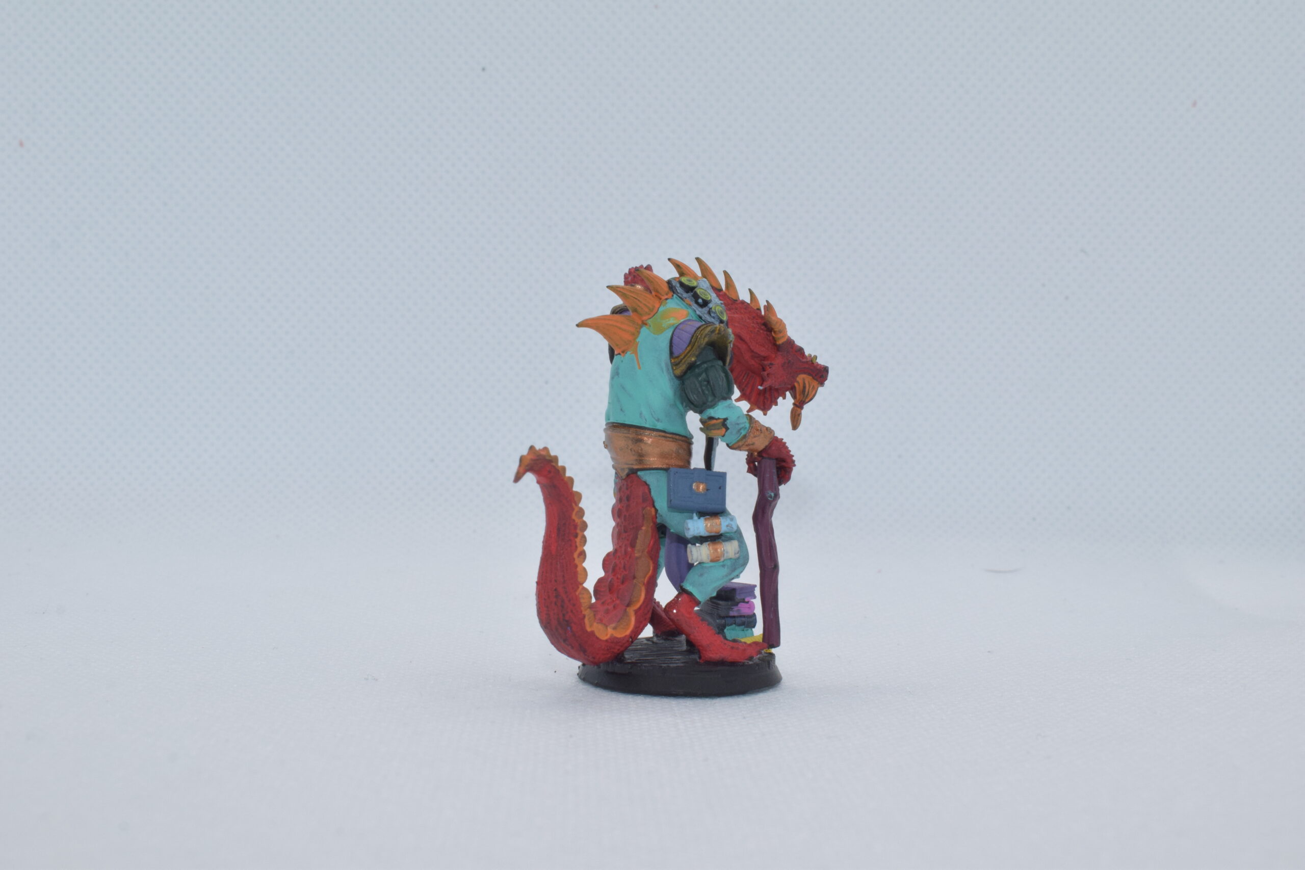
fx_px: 1957
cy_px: 435
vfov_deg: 25.1
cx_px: 652
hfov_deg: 36.9
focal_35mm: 54
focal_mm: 36
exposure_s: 1/125
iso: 800
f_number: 18
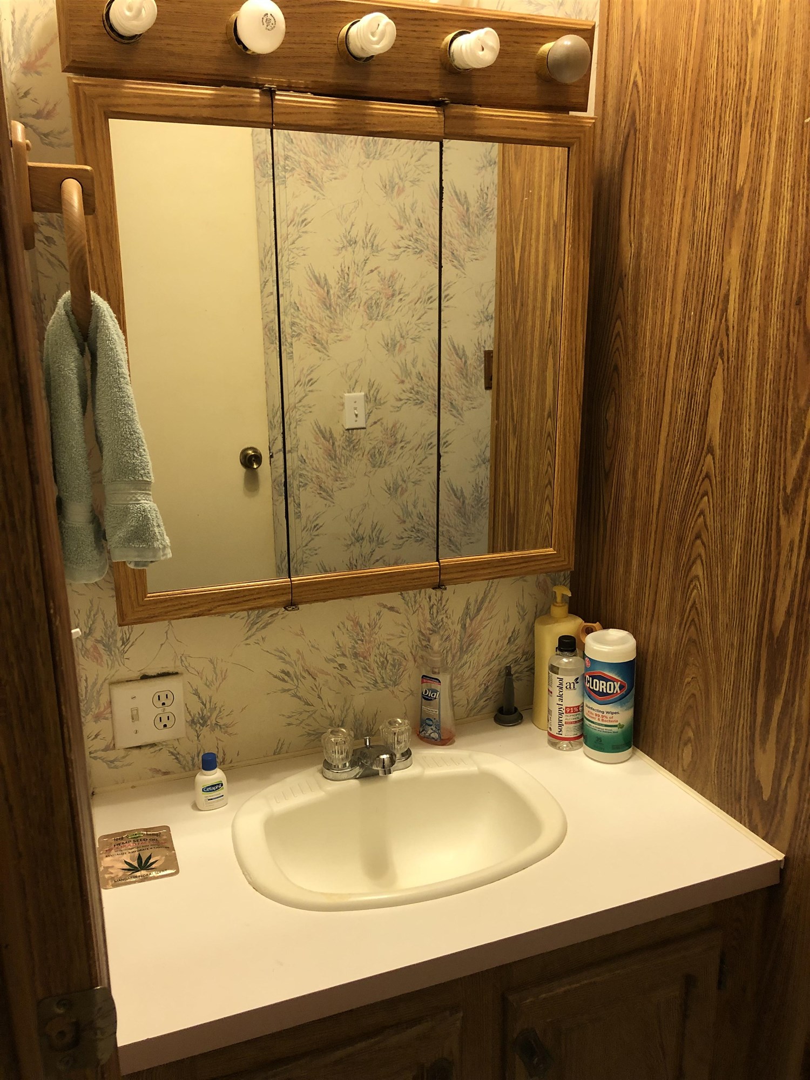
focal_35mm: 28
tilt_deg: -12.7
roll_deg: +0.2
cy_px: 540
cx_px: 405
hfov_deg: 49.7
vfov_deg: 63.4
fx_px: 874
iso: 64
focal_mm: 3.99
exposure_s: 1/15
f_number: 1.8
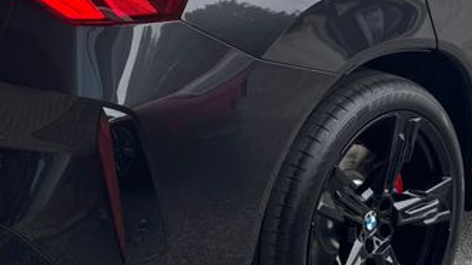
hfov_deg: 26.2
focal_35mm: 81
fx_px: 1014
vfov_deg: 14.4
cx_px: 245
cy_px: -64
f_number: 1.78
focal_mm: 6.76
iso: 80
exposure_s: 1/651
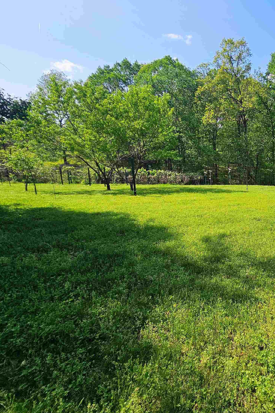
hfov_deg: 54.3
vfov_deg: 86.9
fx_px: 218
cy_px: 197
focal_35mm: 19
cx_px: 258
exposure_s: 1/1951
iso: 50
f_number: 2.2
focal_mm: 2.2
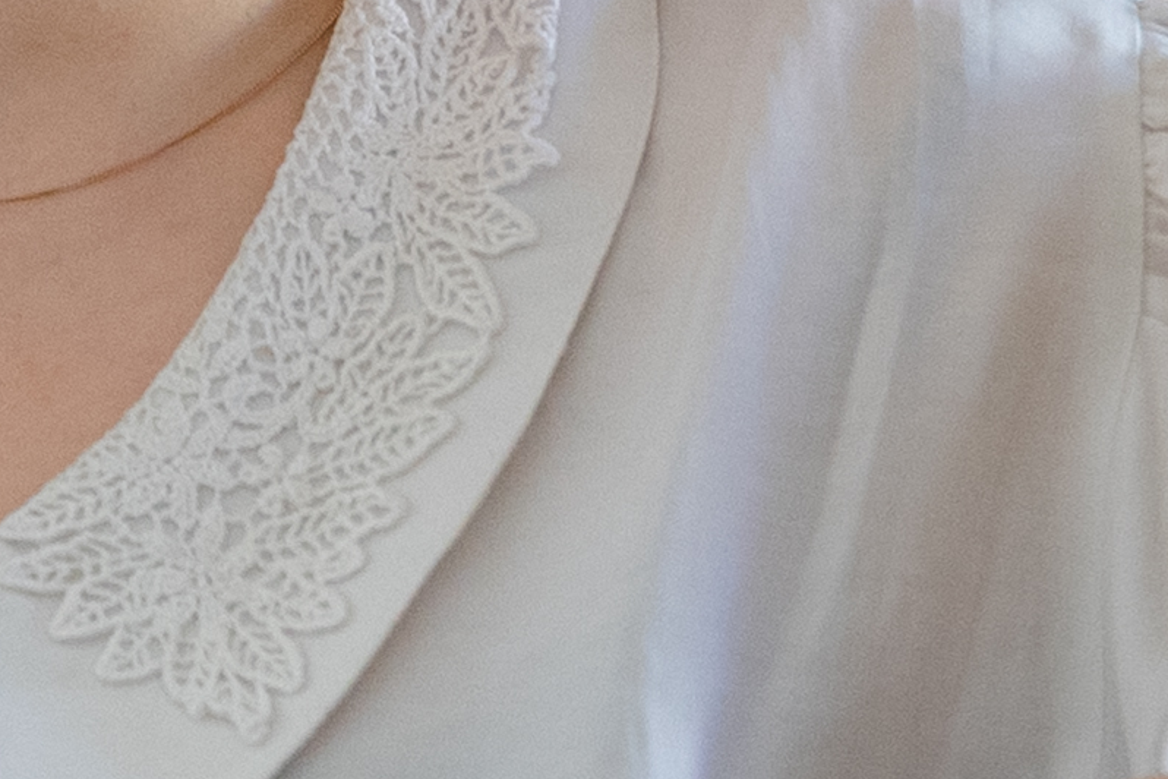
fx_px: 11712
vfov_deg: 3.8
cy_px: -286
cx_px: -701
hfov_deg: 5.6
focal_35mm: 361
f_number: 2.8
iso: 800
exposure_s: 1/160
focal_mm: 48
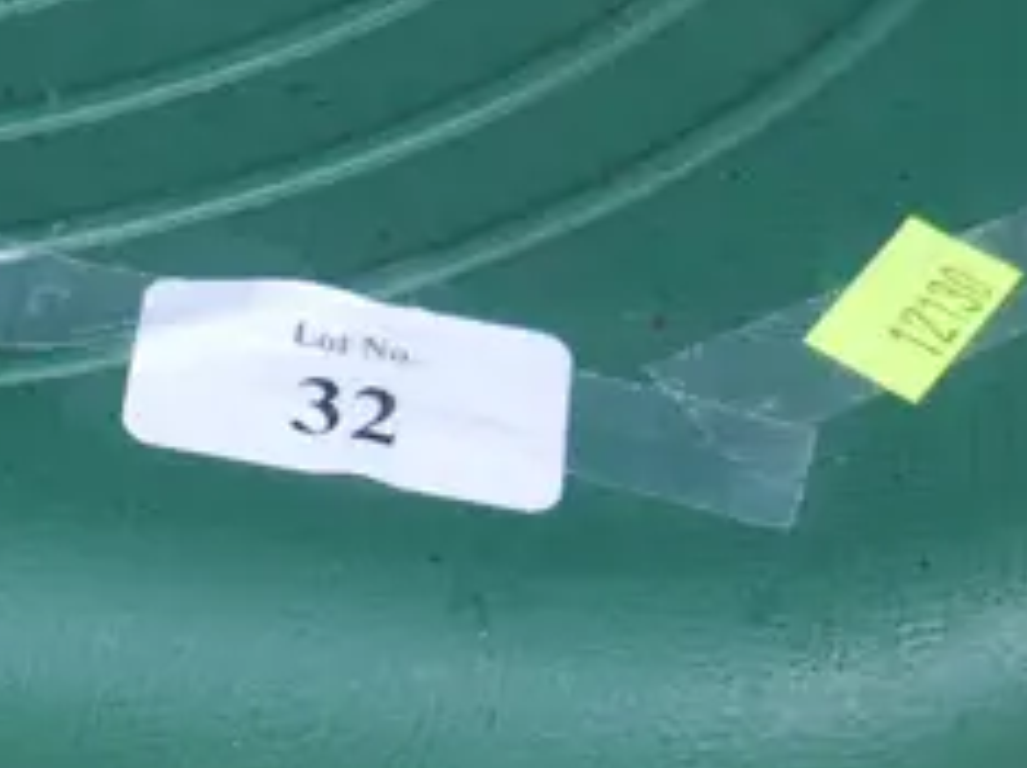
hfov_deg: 10.4
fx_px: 5453
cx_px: -492
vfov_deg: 8.0
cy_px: -79
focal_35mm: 184
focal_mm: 21
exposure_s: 1/60
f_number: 4.6
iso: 400
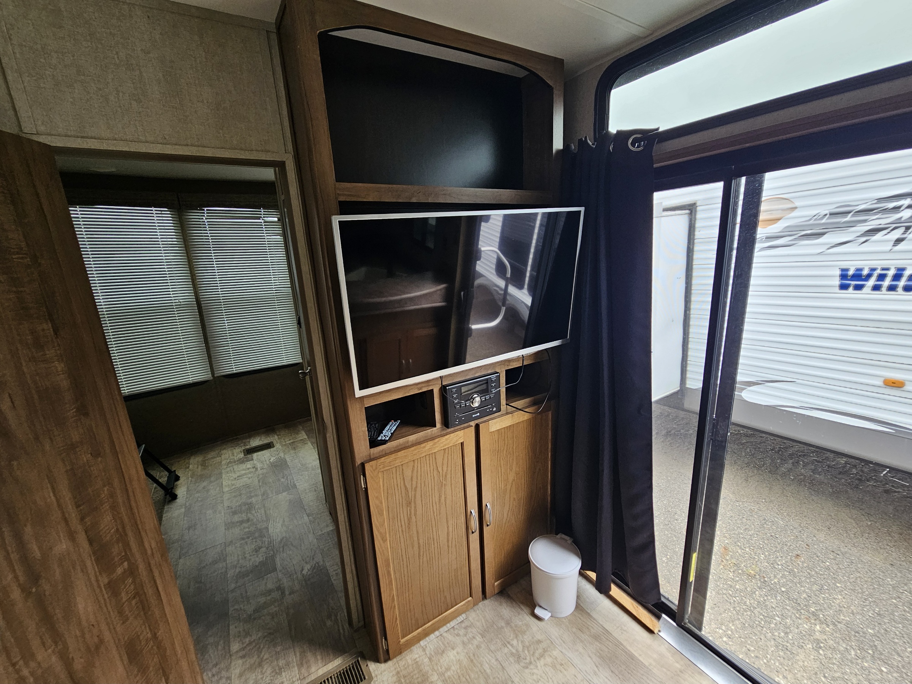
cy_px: 342
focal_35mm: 13
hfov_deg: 106.2
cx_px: 456
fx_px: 343
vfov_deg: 89.9
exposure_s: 1/120
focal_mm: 2.2
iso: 80
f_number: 2.2
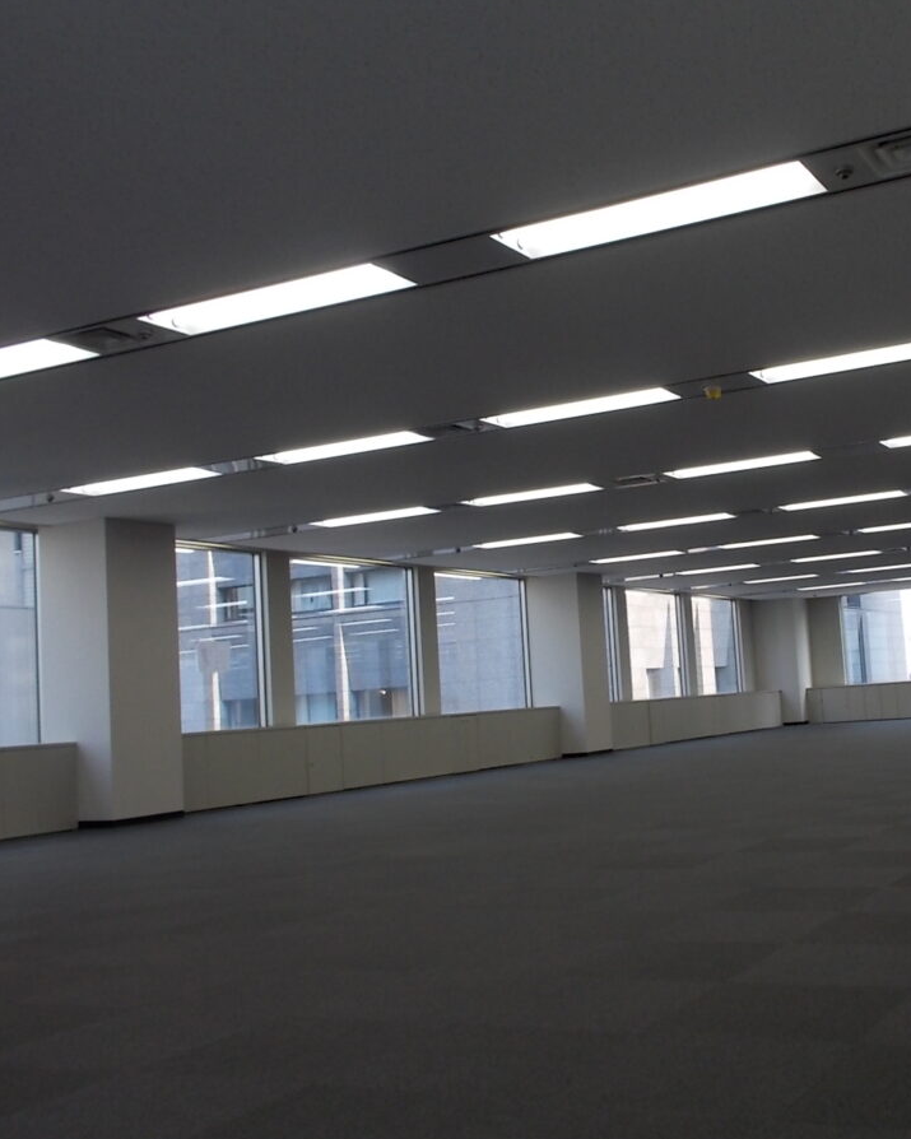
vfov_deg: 47.9
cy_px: 570
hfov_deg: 38.3
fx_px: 1281
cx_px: 660
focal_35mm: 38
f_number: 3.3
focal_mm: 4.1
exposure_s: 1/60
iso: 80
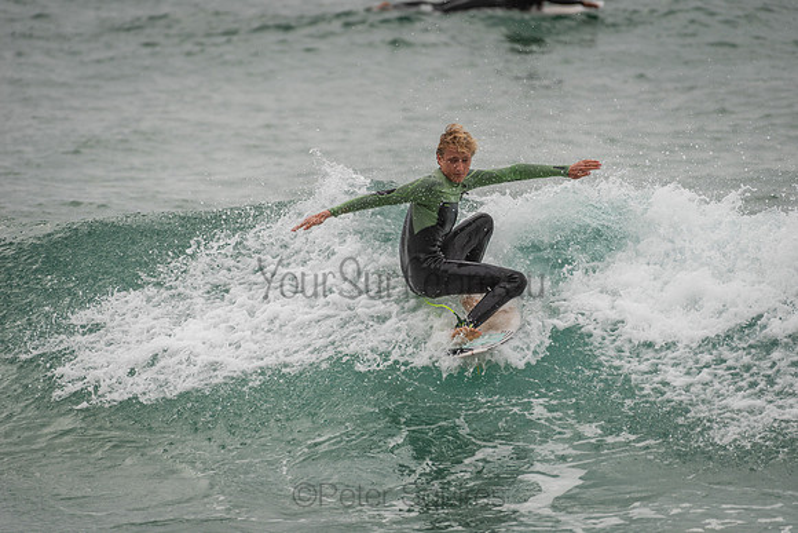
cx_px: 399
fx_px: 11085
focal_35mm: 500
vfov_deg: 2.8
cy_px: 266
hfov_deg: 4.1
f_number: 5.6
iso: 250
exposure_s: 1/2000
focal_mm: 500
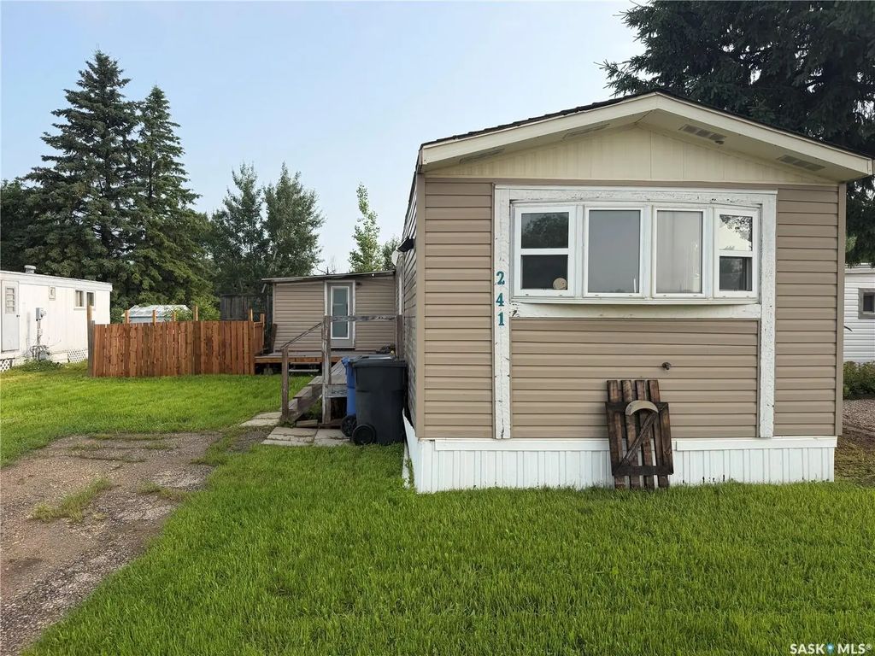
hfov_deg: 71.6
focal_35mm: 24
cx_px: 438
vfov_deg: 56.8
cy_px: 328
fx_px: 607
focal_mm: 6.76
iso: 80
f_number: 1.78
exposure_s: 1/2525
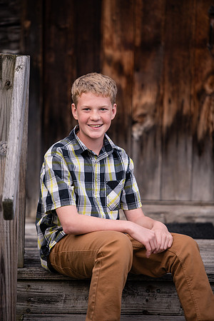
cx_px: 107
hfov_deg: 7.8
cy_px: 160
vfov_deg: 11.7
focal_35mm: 175
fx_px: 1560
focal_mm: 175
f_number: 2.8
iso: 160
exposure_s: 1/400
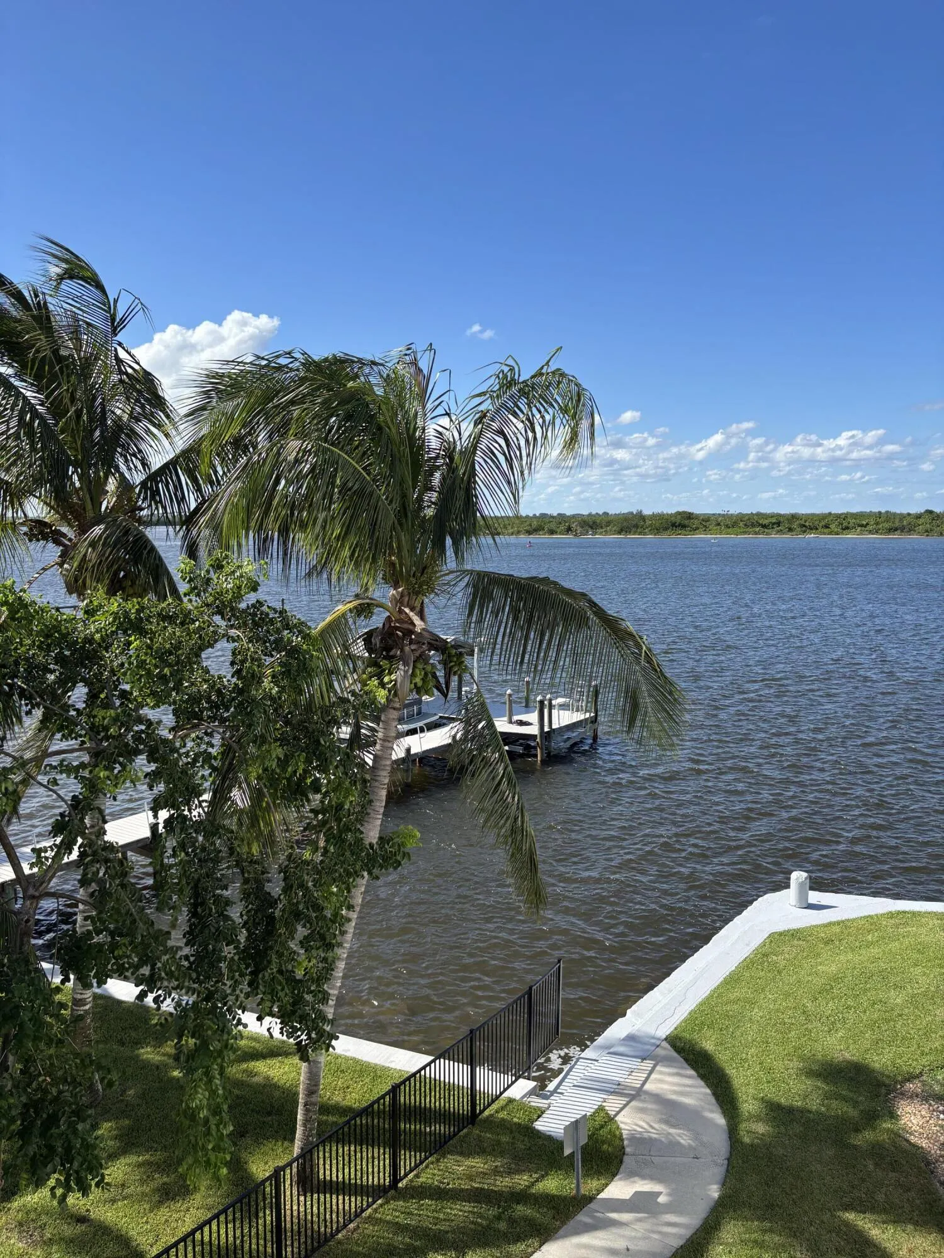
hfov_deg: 53.1
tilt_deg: -6.7
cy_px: 629
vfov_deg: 67.3
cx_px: 472
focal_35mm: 26
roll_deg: +0.3
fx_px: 945
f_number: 1.6
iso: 50
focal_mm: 5.96
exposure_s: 1/2778
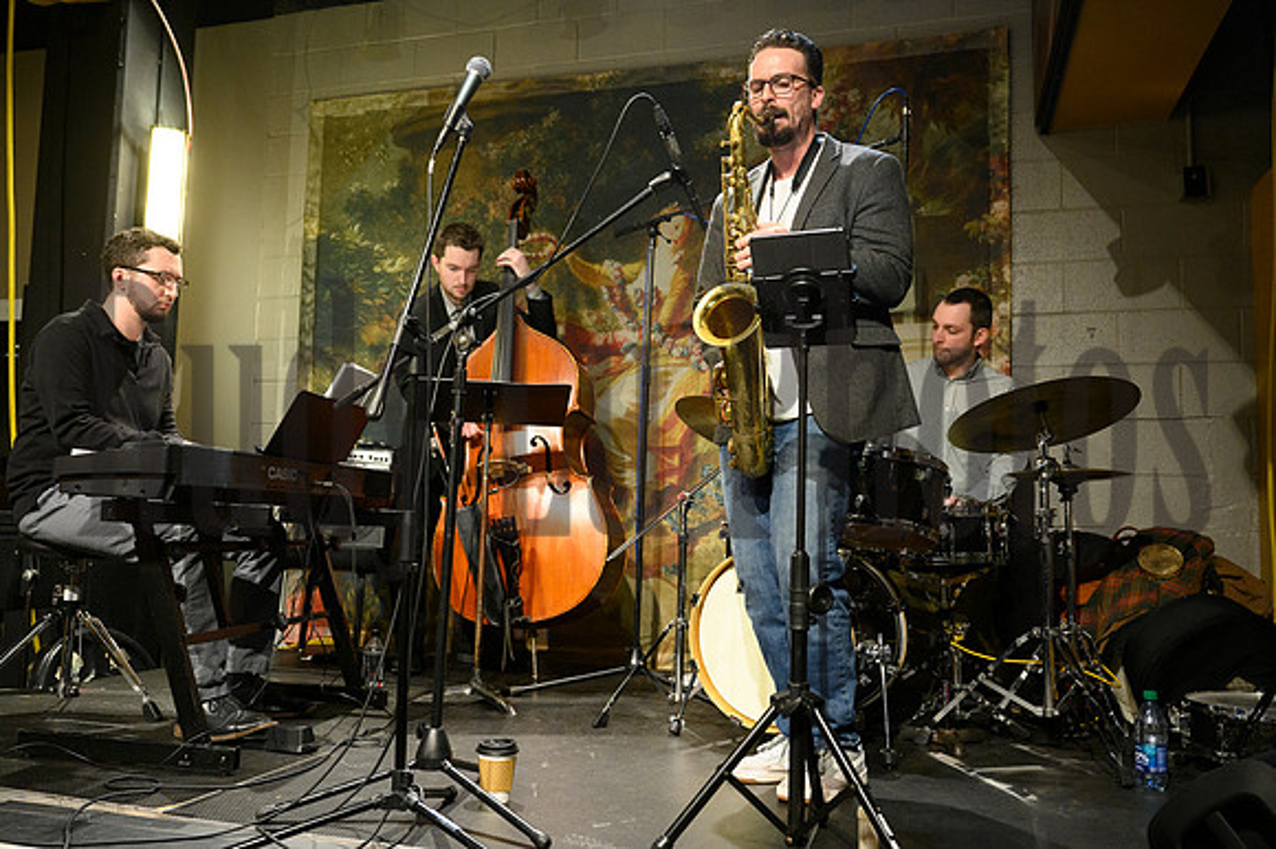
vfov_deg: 42.9
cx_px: 638
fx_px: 1080
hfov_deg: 61.1
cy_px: 424
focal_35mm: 30
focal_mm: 30.5
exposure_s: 1/125
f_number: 3.5
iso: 5000
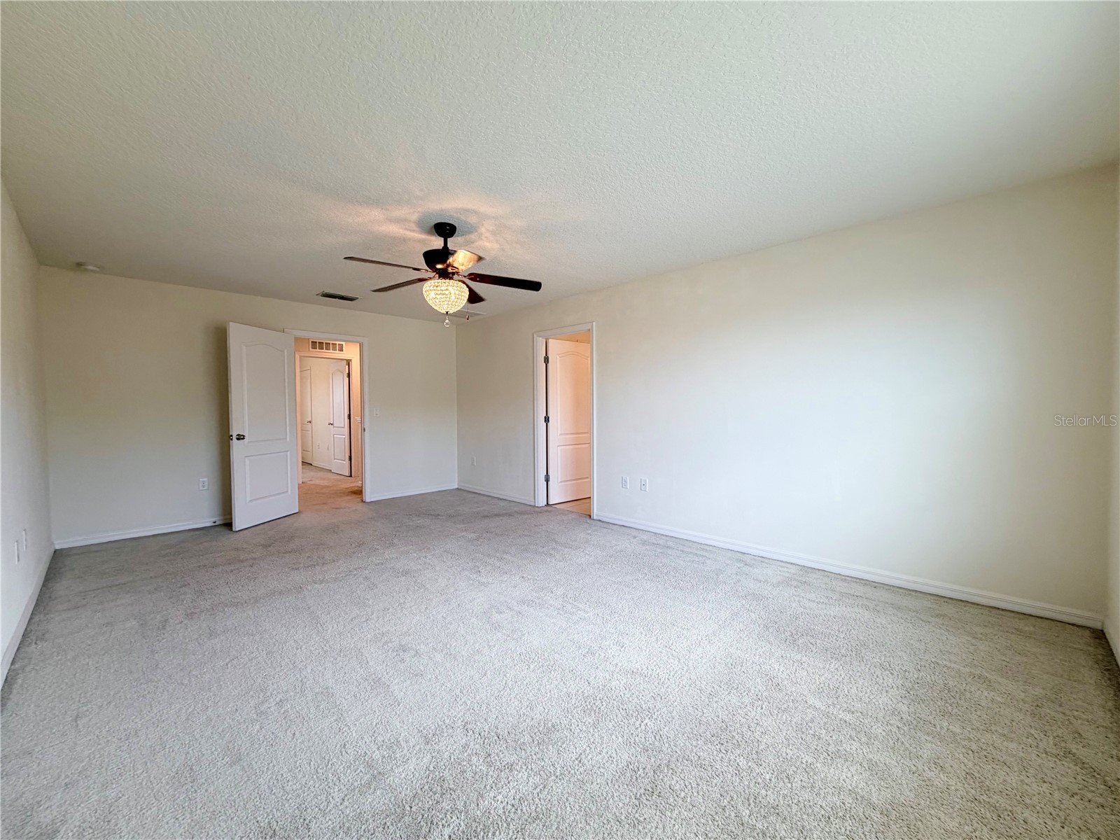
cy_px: 420
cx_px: 560
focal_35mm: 14
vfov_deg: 85.7
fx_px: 453
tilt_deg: -1.4
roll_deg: +0.5
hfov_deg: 102.1
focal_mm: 2.22
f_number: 2.2
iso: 125
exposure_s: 1/120
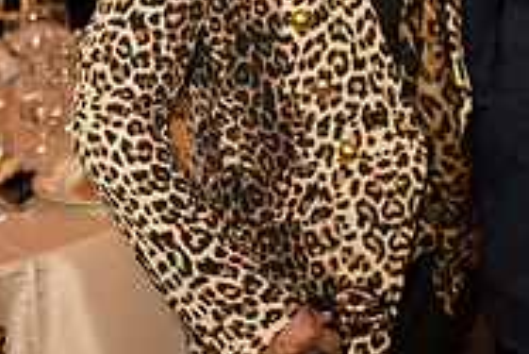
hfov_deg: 21.2
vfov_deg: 14.4
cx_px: 614
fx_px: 1323
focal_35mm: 90
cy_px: -135
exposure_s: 1/125
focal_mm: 29
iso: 1000
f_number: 3.2
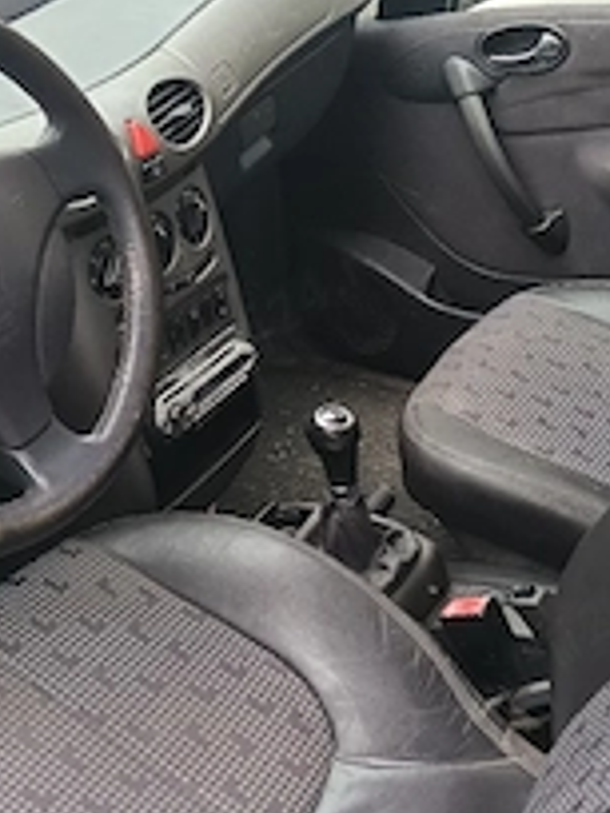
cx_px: 347
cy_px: 375
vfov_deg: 36.2
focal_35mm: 53
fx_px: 1245
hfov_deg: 27.5
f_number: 1.8
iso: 200
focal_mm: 3.98
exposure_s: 1/33.3
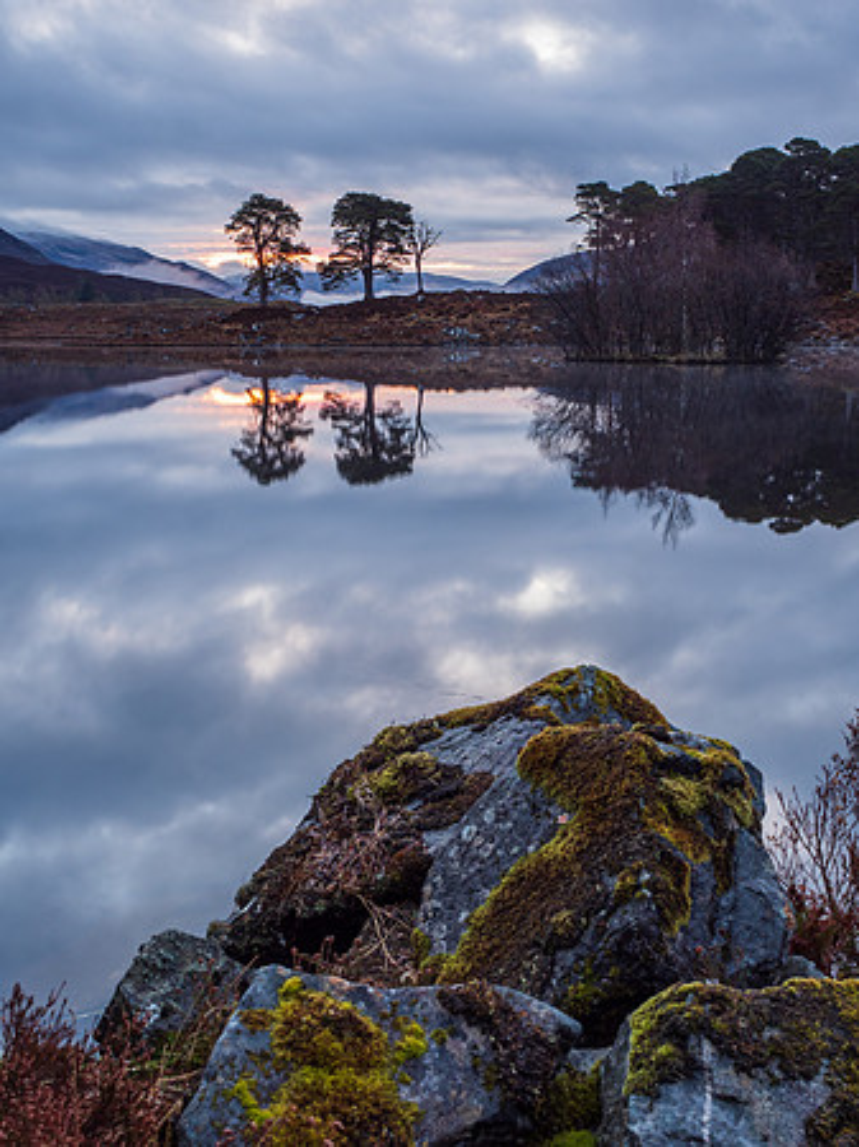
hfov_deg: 34.3
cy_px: 574
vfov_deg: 44.8
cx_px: 430
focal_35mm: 42
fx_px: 1391
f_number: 7.1
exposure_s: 1/4
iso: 200
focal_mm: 21
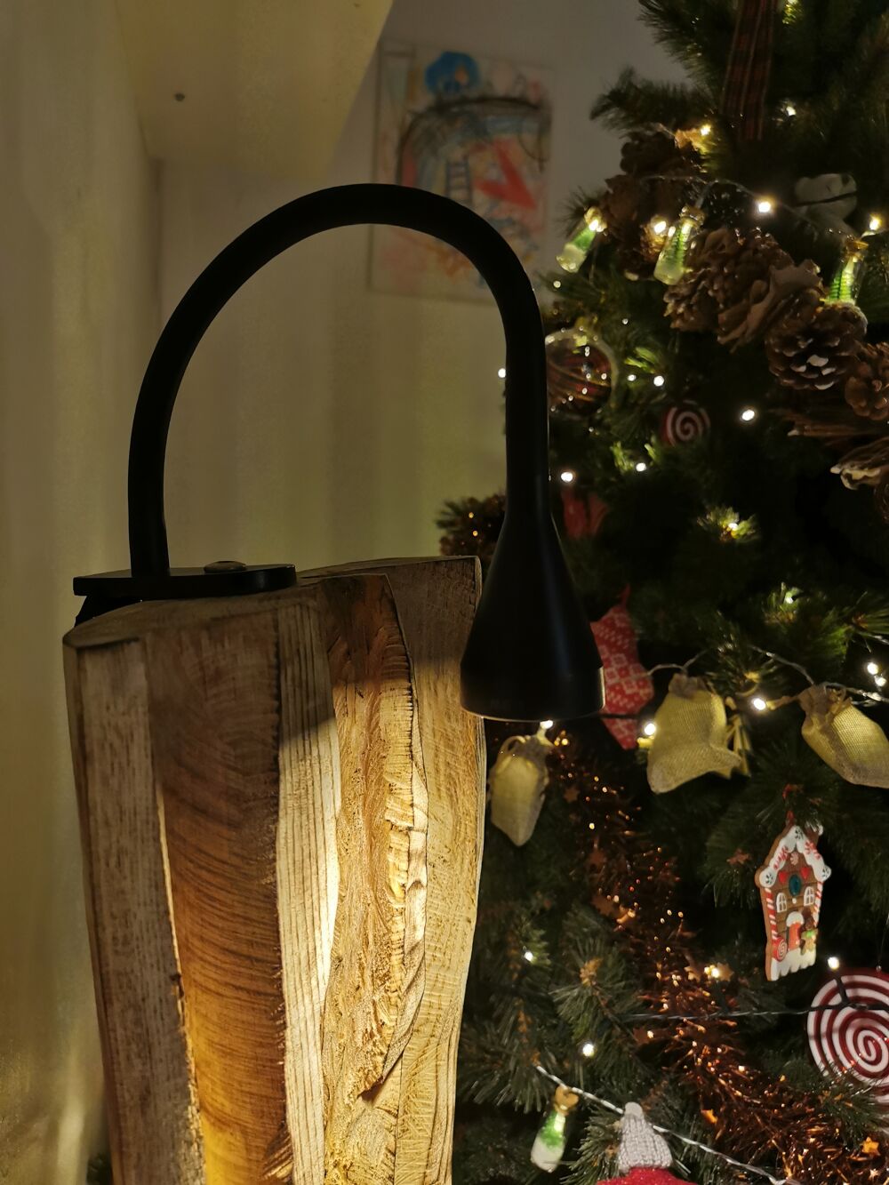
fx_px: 924
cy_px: 592
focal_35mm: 27
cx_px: 444
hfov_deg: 51.4
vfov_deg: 65.3
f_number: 1.8
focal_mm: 5.58
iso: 250
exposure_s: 1/100
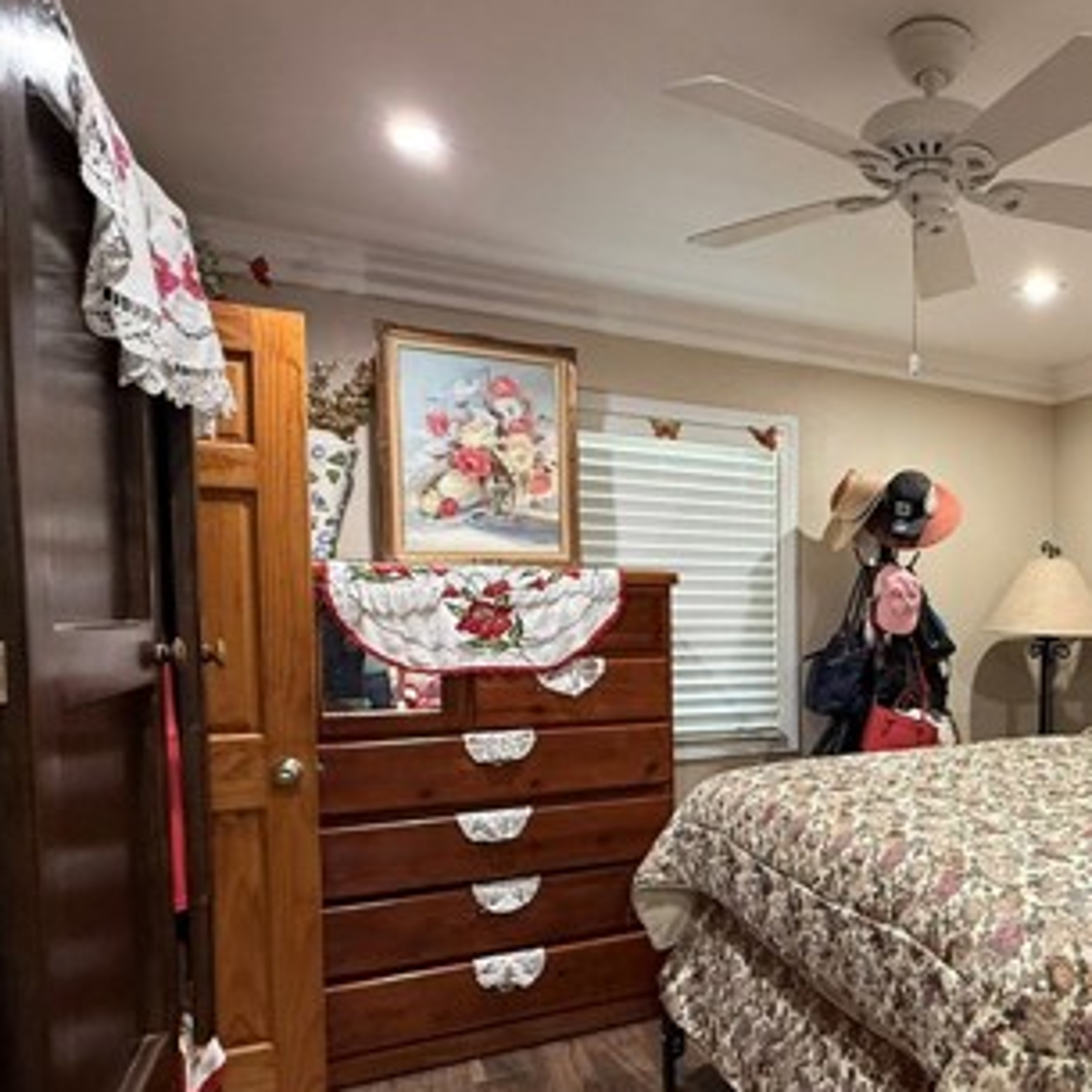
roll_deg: -0.4
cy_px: 666
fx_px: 928
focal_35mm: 26
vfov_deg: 60.3
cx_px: 913
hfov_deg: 55.5
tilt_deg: -3.0
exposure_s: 1/60
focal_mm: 2.22
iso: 320
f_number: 2.2
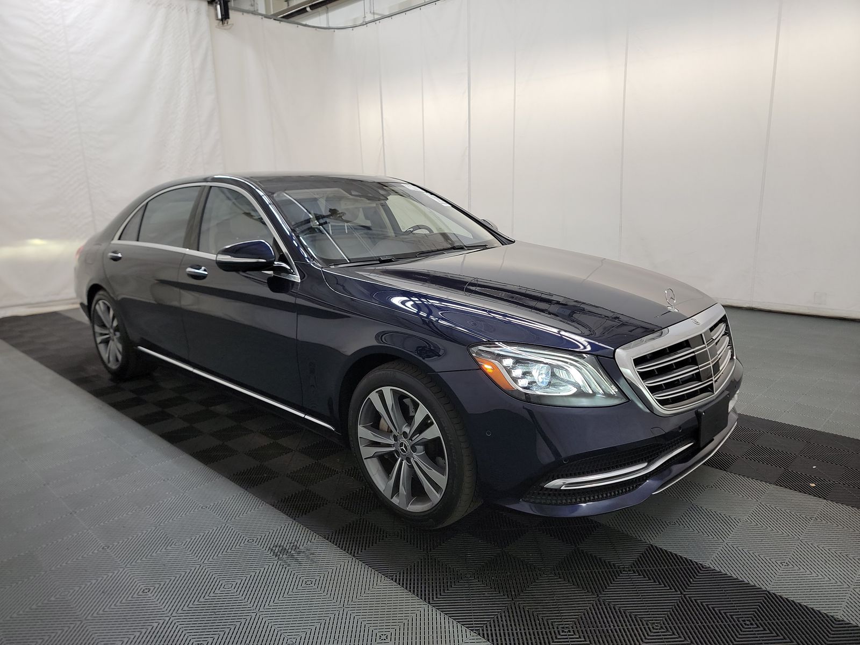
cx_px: 430
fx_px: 596
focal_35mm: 24
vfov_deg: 56.8
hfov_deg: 71.6
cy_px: 322
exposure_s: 1/59
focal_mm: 6.7
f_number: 1.8
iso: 165
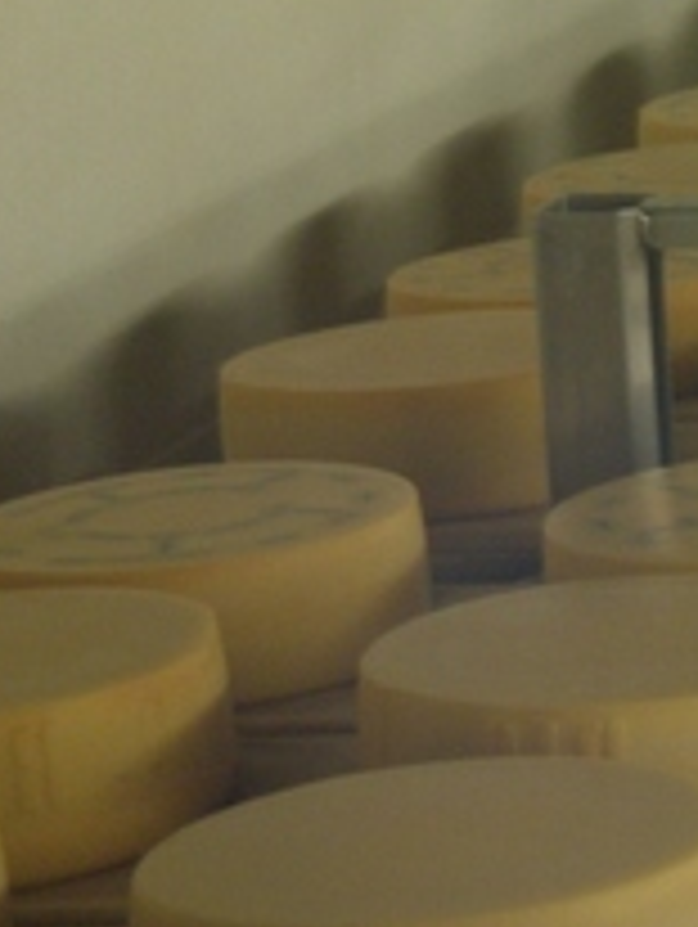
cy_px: 310
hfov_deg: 6.7
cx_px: 536
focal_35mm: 221
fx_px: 5929
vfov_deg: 8.9
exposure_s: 1/8
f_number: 5.9
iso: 200
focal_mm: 18.9
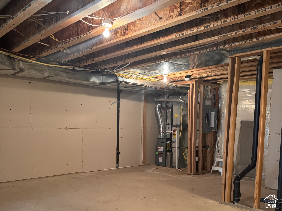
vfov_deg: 56.8
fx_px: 196
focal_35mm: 24
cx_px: 141
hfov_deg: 71.6
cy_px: 106
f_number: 1.78
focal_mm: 6.76
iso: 800
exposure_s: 1/40
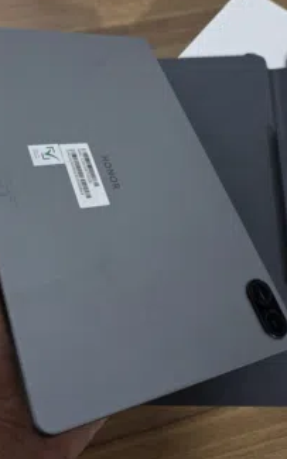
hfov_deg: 32.0
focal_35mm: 40
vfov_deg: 48.1
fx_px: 501
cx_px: 129
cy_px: 138
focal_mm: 6.3
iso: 400
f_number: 1.7
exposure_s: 1/100
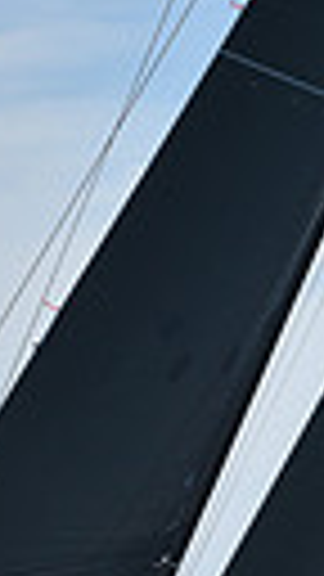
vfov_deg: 6.5
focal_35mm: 332
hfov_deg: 3.7
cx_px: 155
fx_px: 5071
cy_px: 500
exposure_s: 1/800
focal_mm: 70
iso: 250
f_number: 10
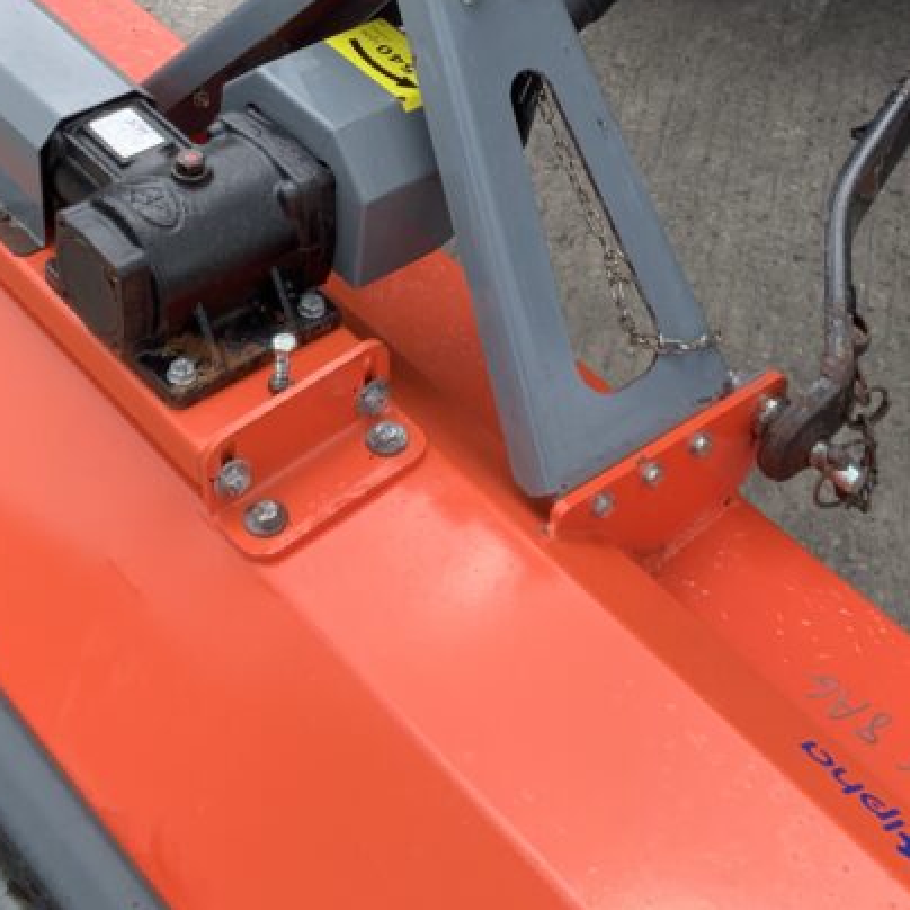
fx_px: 1933
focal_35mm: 65
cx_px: 478
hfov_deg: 26.5
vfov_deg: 25.5
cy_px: 50
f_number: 1.8
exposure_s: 1/574
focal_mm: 3
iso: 16
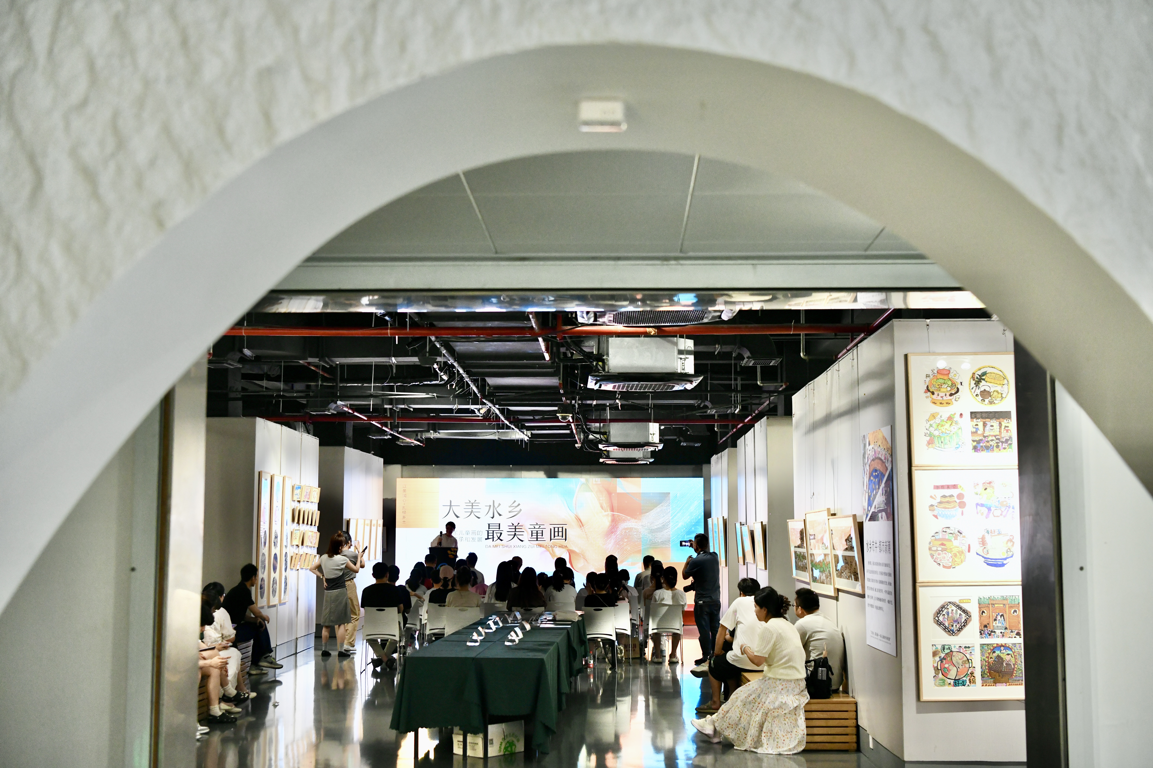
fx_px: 1345
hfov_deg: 46.4
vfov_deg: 31.9
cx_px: 576
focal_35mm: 42
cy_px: 384
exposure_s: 1/250
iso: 1600
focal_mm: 42
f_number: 3.5
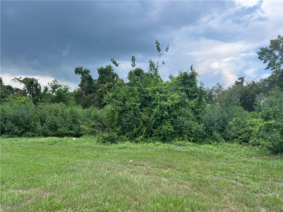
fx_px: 213
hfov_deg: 67.3
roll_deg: +0.6
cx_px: 142
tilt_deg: +2.8
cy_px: 106
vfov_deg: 53.1
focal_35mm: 26
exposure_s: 1/1135
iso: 50
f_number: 1.5
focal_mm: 5.7
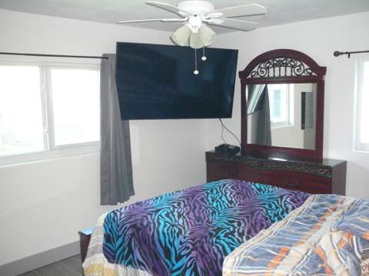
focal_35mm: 35
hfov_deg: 52.6
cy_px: 138
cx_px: 184
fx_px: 373
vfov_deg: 40.7
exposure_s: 1/30
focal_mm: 5.2
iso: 320
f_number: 2.8
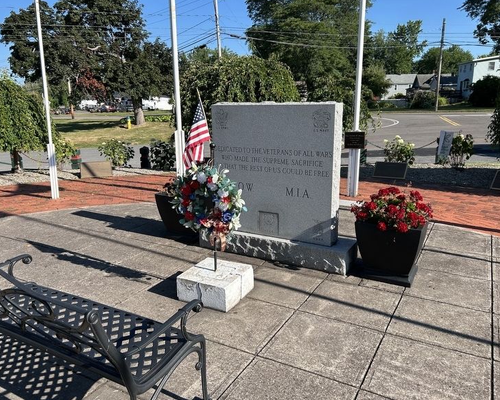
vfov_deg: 51.5
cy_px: 199
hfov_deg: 62.2
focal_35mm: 28
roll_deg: +2.3
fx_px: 414
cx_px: 252
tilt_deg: -14.4
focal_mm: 5.7
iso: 50
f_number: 1.5
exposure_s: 1/2252
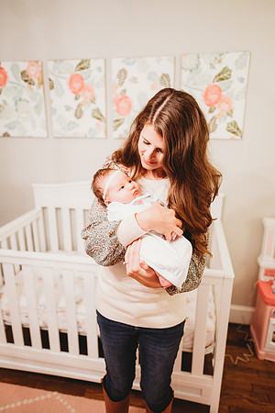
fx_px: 275
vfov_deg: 73.7
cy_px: 206
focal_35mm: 24
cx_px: 138
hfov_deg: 53.1
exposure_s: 1/125
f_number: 2.2
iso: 1250
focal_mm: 24
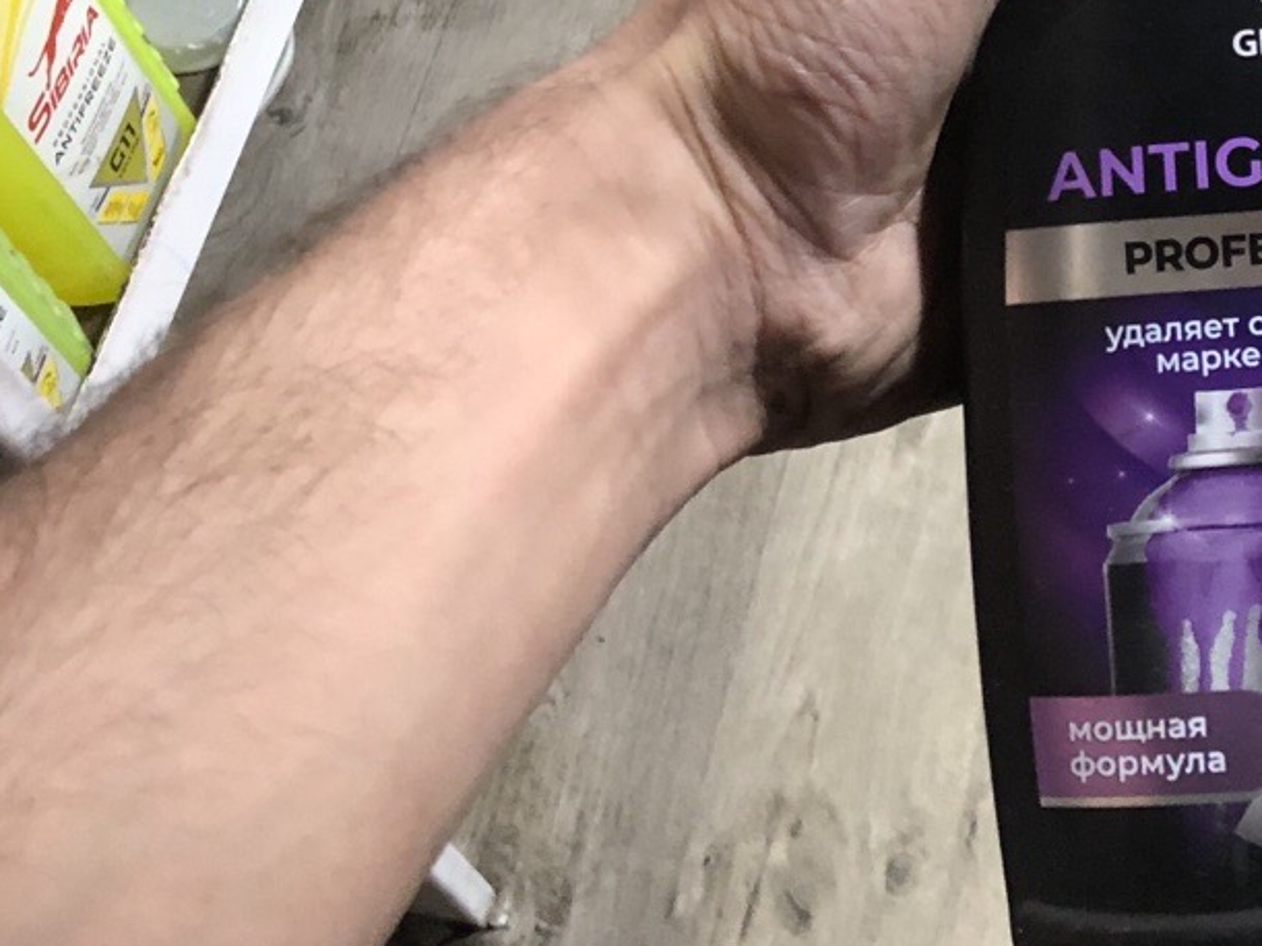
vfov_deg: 21.3
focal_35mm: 66
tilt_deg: -56.1
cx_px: 1198
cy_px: -60
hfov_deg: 28.0
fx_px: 2406
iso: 80
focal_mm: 4
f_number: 1.8
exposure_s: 1/15
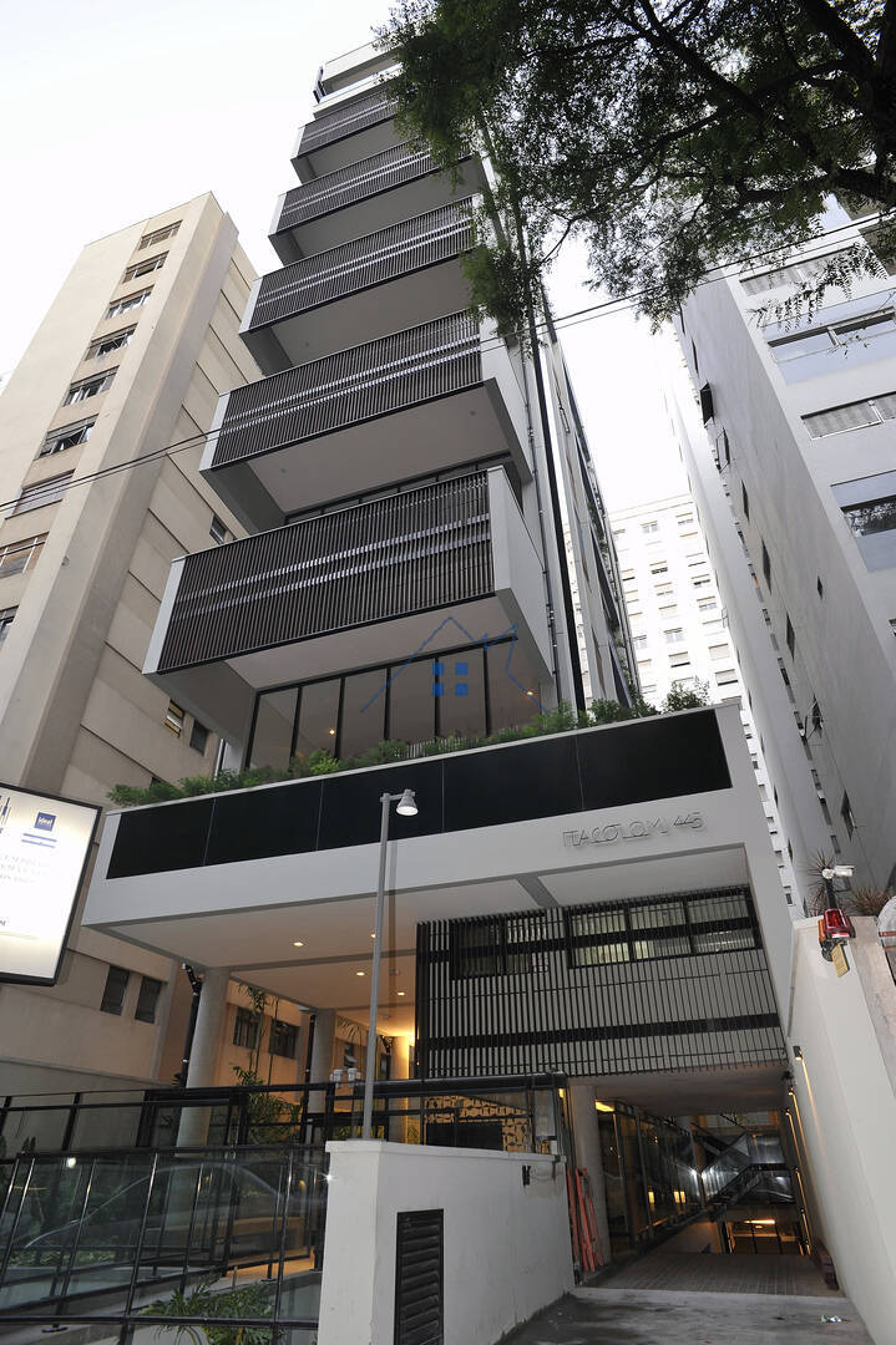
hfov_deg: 61.9
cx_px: 448
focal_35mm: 20
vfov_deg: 84.0
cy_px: 672
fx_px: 747
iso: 400
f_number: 11
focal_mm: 20
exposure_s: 1/4
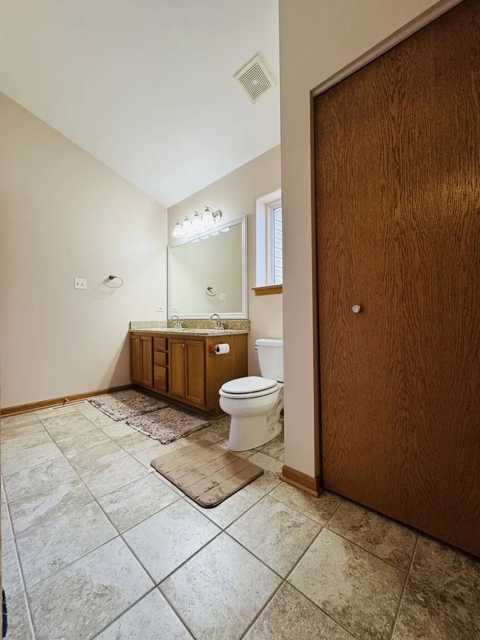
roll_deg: +0.5
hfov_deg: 85.7
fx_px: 259
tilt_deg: -0.1
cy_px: 320
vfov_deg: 102.1
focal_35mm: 14
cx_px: 240
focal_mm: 2.22
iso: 200
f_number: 2.2
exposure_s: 1/120
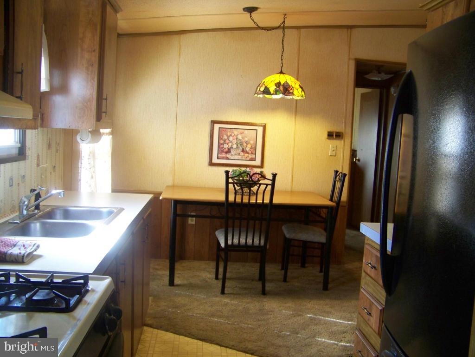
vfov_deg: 39.7
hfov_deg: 51.4
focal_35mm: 36
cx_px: 238
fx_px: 494
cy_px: 178
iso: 160
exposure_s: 1/30
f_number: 2.8
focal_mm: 5.85
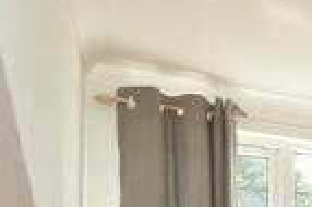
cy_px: 321
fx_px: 597
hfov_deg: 17.5
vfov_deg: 17.5
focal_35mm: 69
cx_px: 663
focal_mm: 10
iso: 320
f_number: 8
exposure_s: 1/50
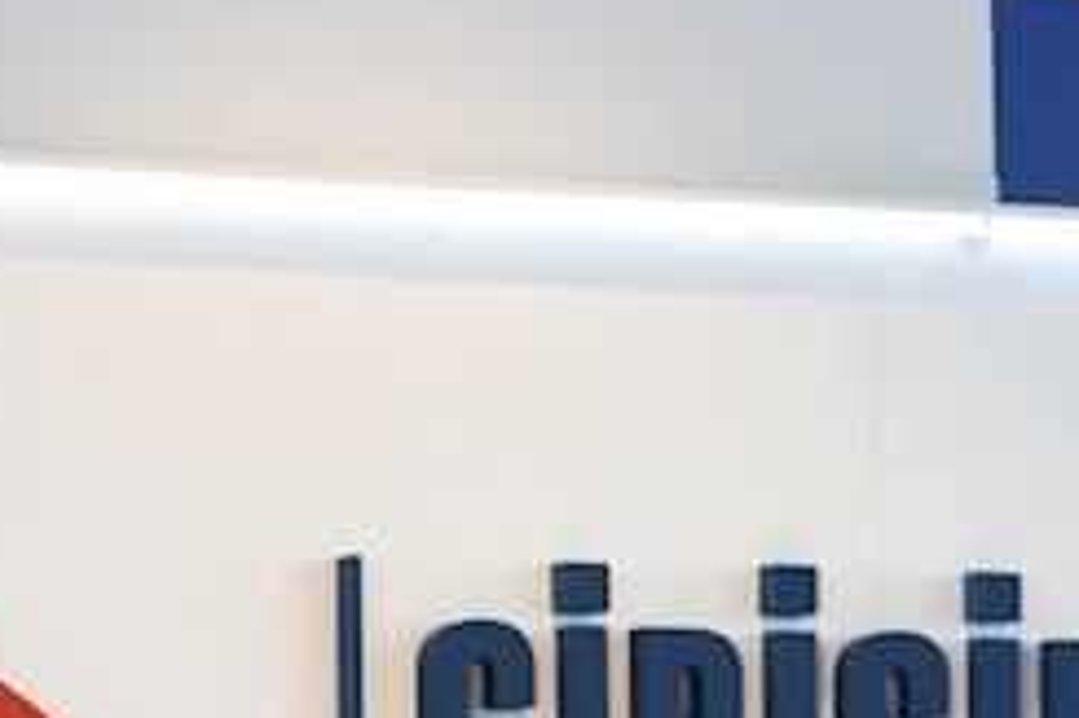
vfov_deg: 3.5
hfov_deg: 5.2
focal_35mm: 392
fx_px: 11741
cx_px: 1625
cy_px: 1581
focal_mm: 80
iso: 800
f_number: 3.2
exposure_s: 1/160
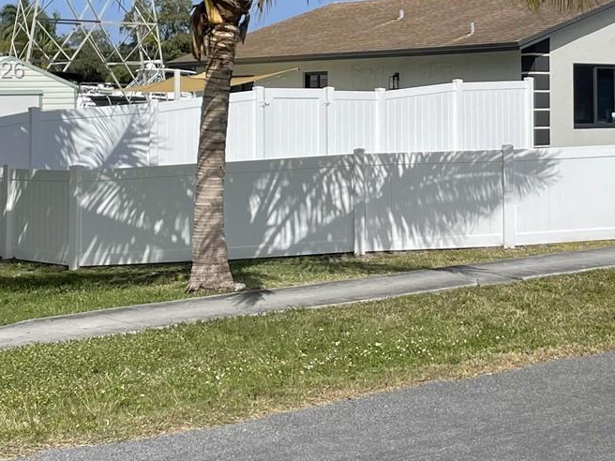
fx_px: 1386
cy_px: 71
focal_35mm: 78
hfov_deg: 24.7
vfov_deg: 18.7
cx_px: 482
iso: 32
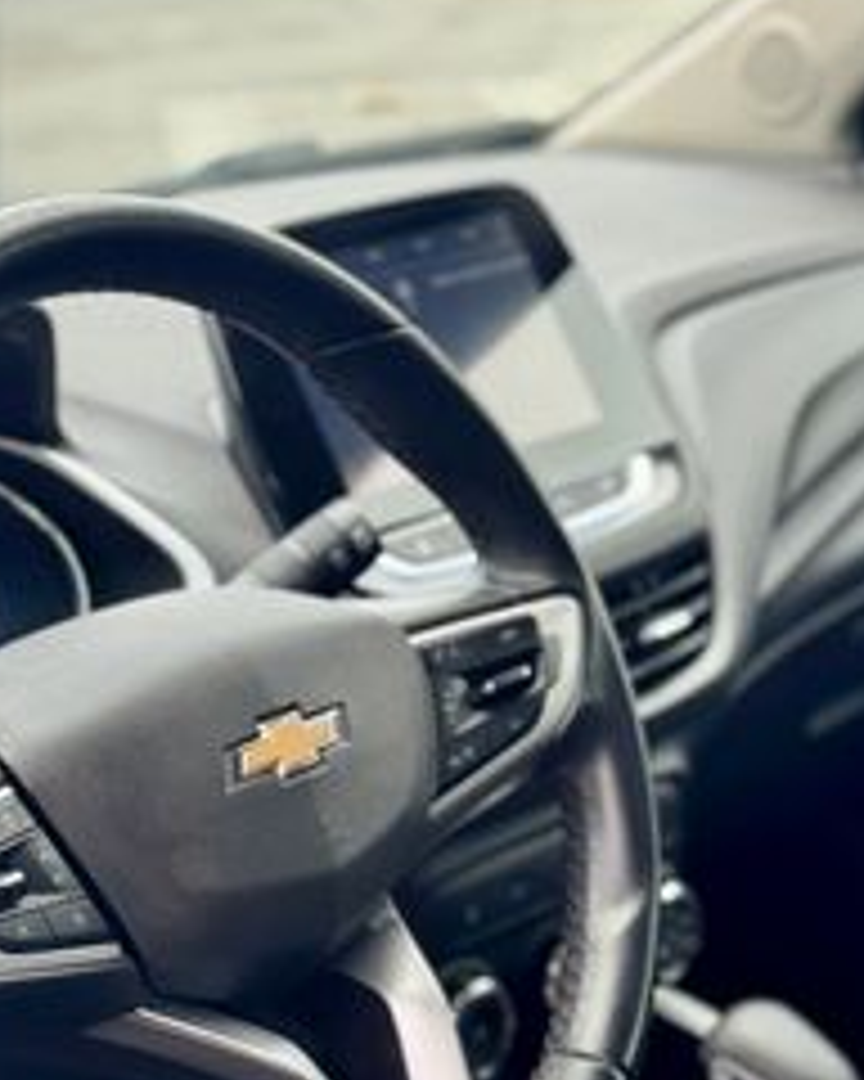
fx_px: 2941
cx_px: 220
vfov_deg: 20.7
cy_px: 729
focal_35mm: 92
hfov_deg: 16.6
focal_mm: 6.76
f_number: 1.78
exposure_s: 1/417
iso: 64
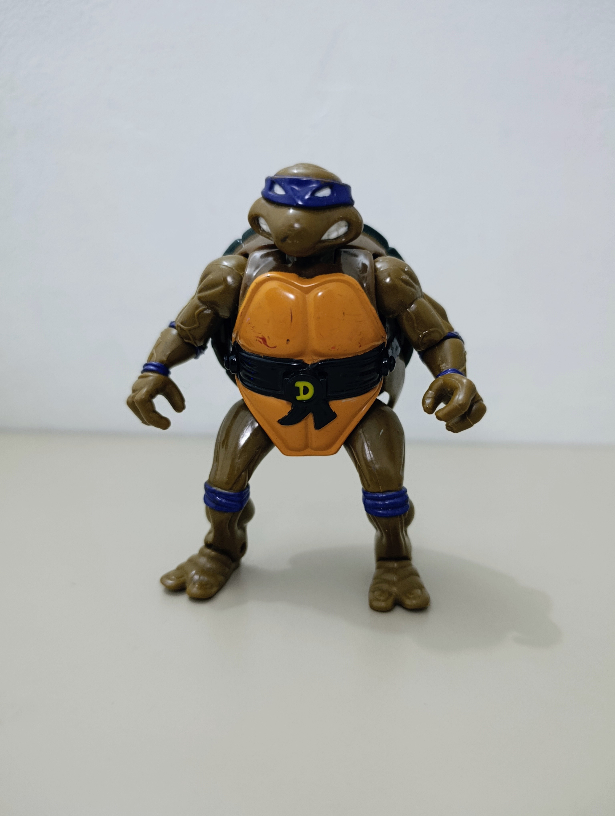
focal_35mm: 23
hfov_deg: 59.0
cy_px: 408
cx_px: 308
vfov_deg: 73.8
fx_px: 543
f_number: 1.65
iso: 1306
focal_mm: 6.11
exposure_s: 1/33.3
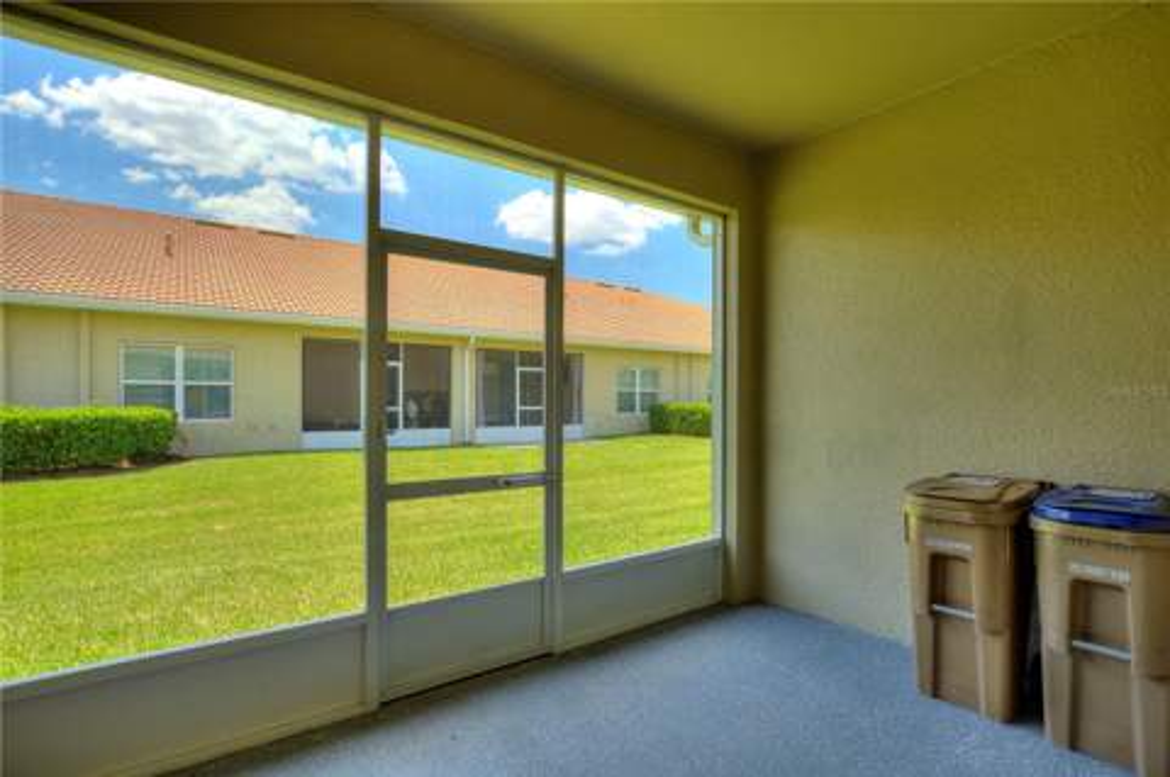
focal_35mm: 15
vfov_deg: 77.2
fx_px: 487
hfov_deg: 100.4
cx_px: 585
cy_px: 388
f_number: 4.5
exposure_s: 1/100
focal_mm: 10
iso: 100
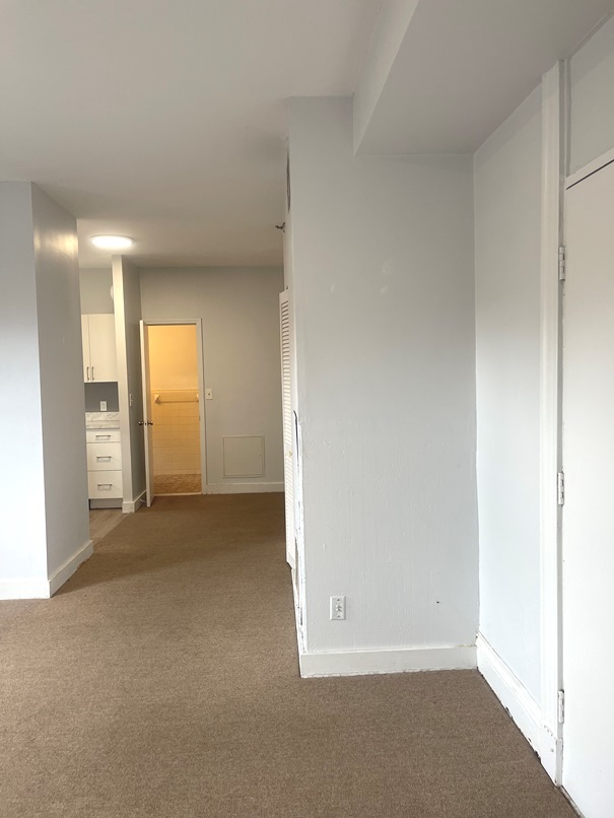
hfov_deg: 54.9
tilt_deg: -1.3
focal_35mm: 25
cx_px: 307
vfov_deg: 69.4
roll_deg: +0.8
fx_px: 591
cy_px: 409
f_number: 1.6
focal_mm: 5.1
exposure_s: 1/120
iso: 125
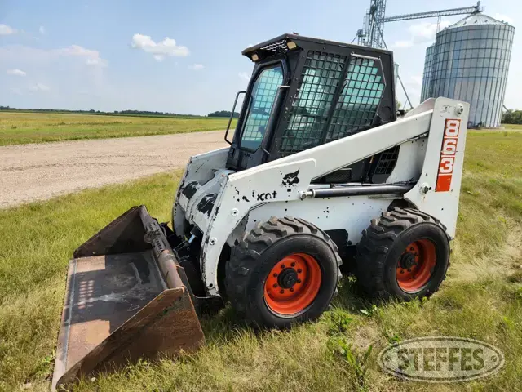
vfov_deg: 58.9
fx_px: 347
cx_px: 261
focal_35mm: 23
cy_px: 196
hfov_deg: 73.9
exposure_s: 1/1321
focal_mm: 5.4
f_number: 1.8
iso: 20
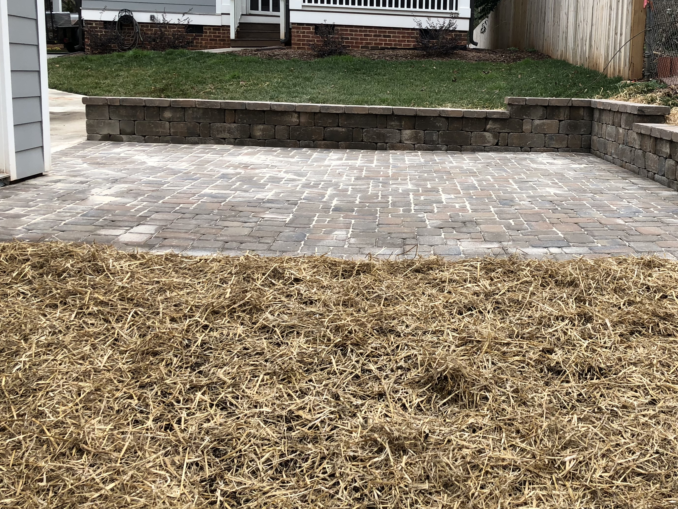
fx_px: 803
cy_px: 205
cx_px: 468
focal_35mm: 41
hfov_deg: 44.9
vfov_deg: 35.0
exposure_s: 1/123
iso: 20
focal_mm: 3.99
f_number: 1.8
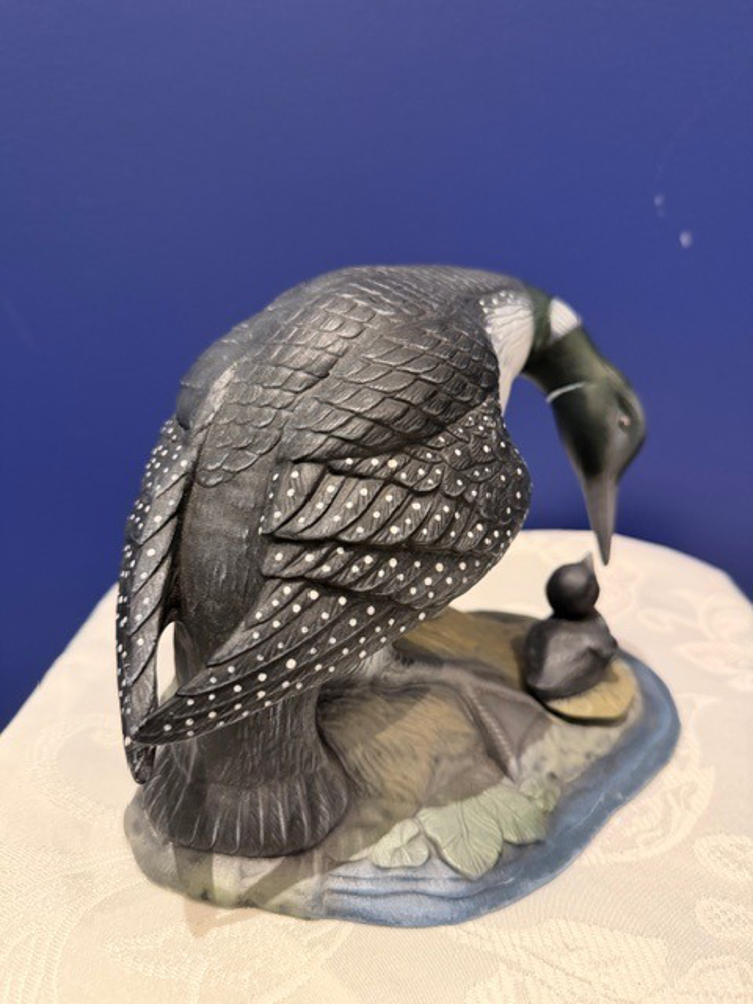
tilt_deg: -16.2
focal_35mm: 24
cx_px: 376
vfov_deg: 71.6
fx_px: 696
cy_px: 502
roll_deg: -3.2
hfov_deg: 56.8
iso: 800
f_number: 1.78
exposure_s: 1/40
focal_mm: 6.76
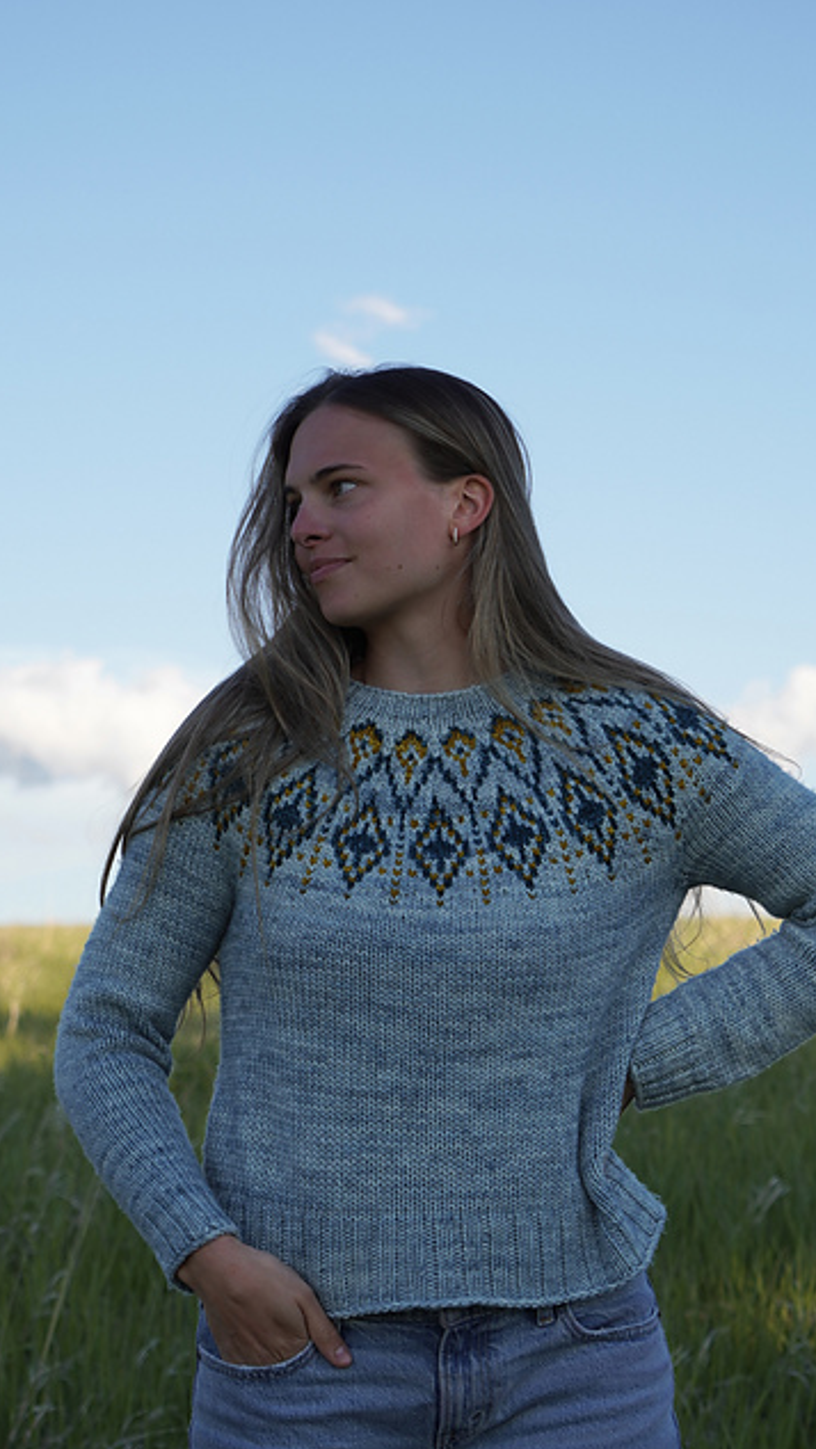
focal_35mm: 75
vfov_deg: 28.4
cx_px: 456
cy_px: 729
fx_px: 2865
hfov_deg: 16.2
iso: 100
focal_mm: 47
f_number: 4.5
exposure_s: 1/350
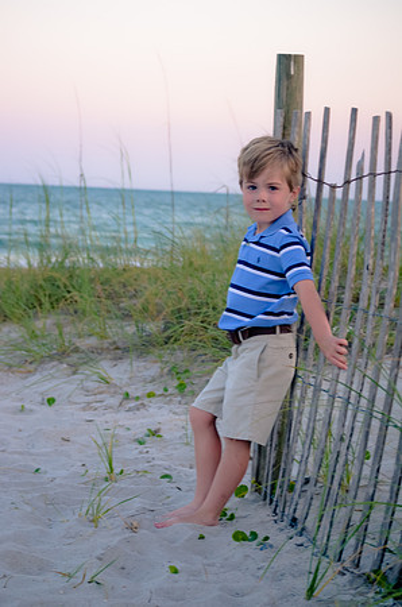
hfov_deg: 16.5
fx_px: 1388
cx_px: 201
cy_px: 304
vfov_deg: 24.7
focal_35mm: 82
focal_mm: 55
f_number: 5
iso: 200
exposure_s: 1/80
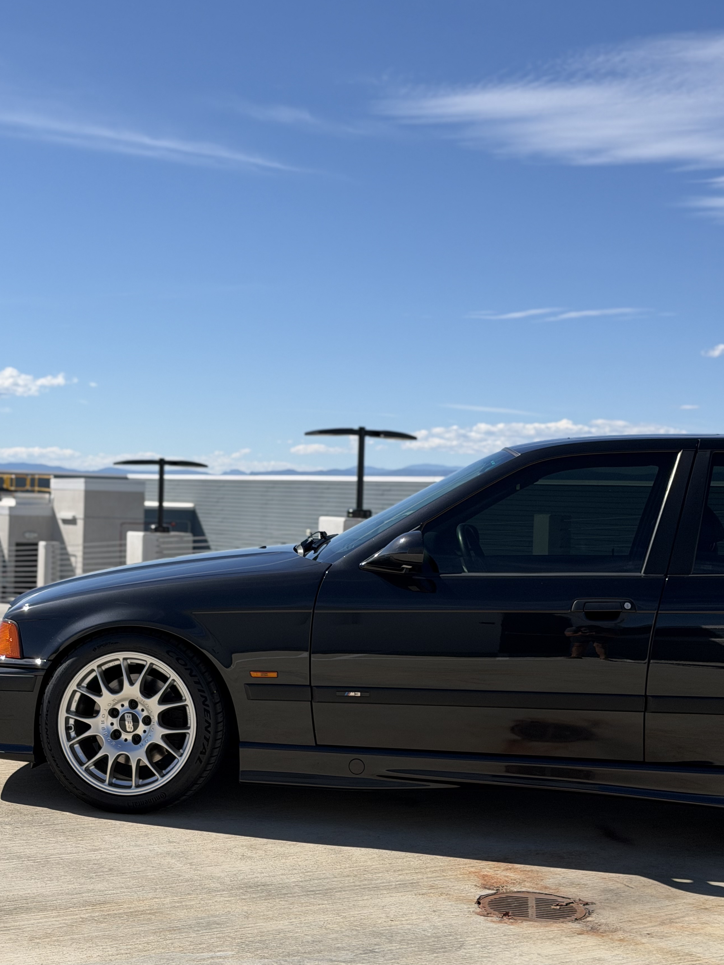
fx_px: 1562
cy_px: 524
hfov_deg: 26.1
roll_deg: -2.0
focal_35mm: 56
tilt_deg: -0.9
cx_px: 329
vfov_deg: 34.3
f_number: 1.78
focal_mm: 6.76
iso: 64
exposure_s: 1/4587
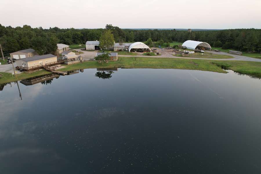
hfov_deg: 78.6
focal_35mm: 22
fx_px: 159
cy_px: 87
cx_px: 130
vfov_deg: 57.2
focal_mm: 8.38
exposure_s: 1/160
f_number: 2.8
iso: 100
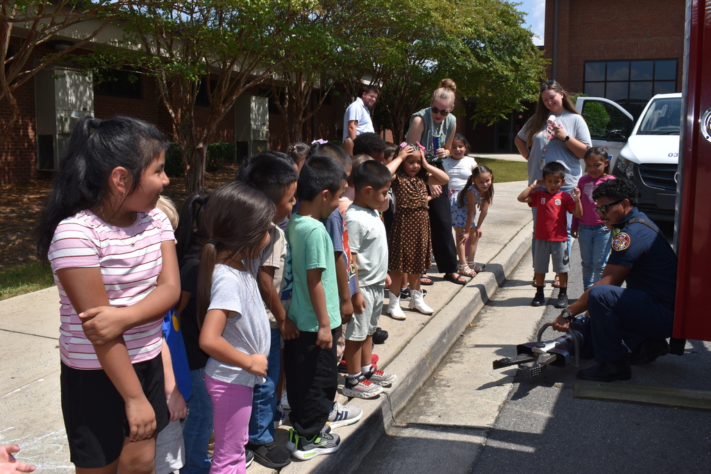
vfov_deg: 40.0
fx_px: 652
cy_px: 237
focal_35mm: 33
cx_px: 356
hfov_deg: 57.2
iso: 100
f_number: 13
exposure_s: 1/200
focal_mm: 22
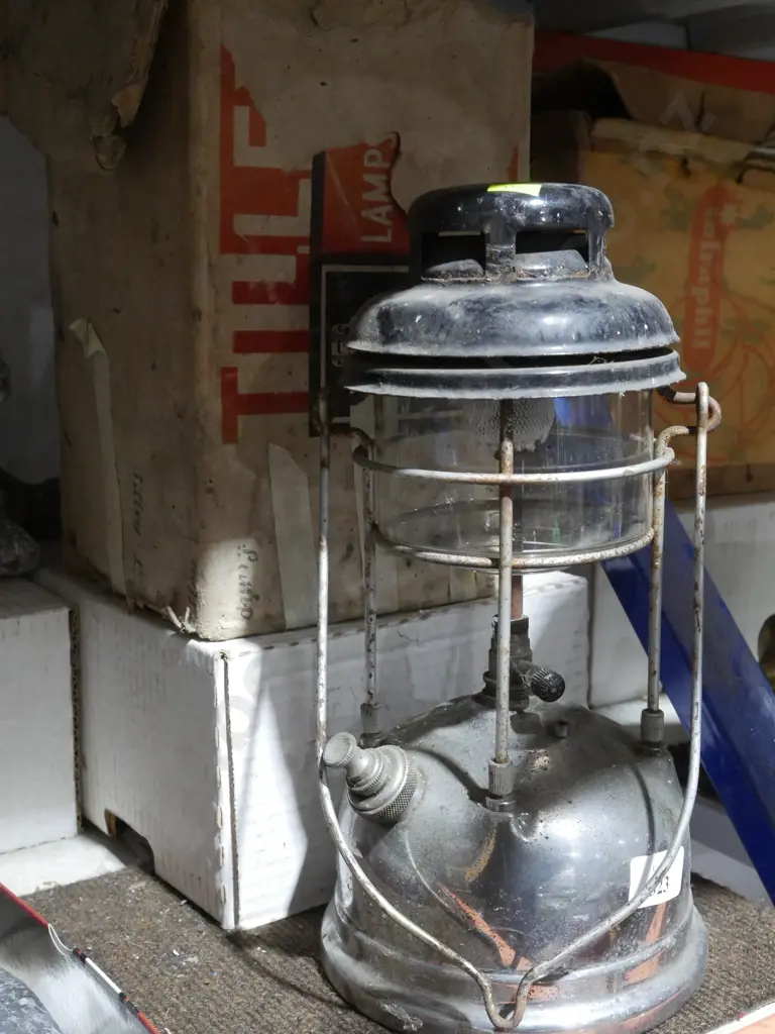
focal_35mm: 46
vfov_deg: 41.2
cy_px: 517
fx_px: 1373
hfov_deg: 31.5
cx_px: 388
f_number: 7.1
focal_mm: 23
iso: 3200
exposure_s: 1/50
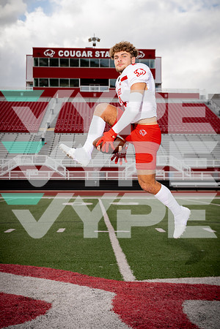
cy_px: 164
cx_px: 110
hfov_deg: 27.5
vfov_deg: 40.3
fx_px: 449
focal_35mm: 49
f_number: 4.5
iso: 200
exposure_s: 1/1000
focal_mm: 49
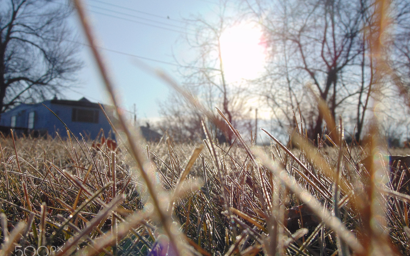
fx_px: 503
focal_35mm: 45
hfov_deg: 44.4
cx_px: 206
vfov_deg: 28.6
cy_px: 130
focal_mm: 7.6
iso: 80
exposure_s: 1/400
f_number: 8.7
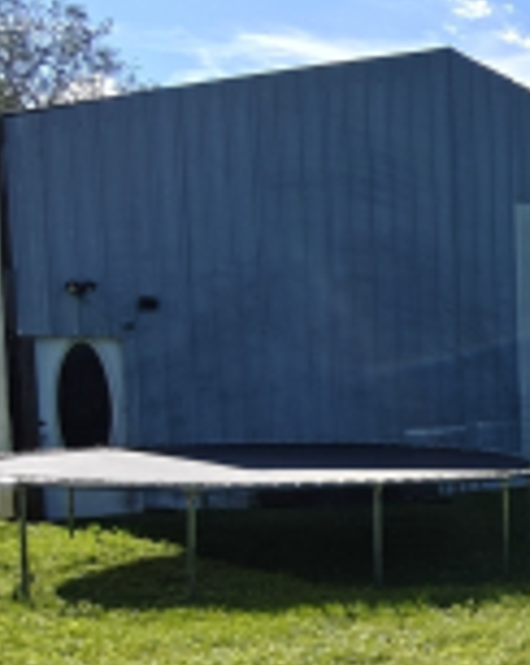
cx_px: 1080
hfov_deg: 17.0
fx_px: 1257
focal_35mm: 64
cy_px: 474
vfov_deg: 29.3
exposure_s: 1/917
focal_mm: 2.3
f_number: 2
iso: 50
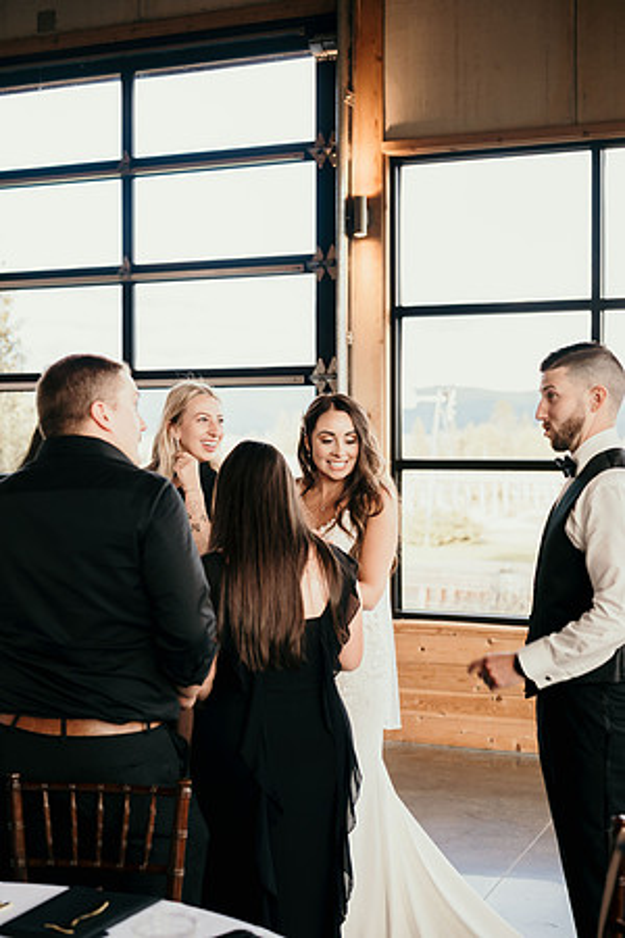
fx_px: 1302
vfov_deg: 39.6
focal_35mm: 50
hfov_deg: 27.0
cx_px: 312
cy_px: 469
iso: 500
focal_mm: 50
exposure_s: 1/200
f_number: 3.2
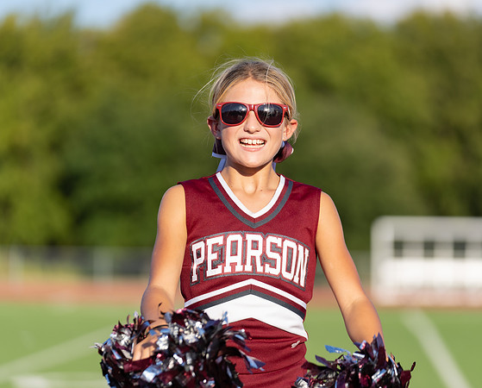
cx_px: 263
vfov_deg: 8.6
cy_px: 194
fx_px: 2588
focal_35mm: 181
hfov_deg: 10.6
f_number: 2.8
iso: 100
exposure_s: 1/1000
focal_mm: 158
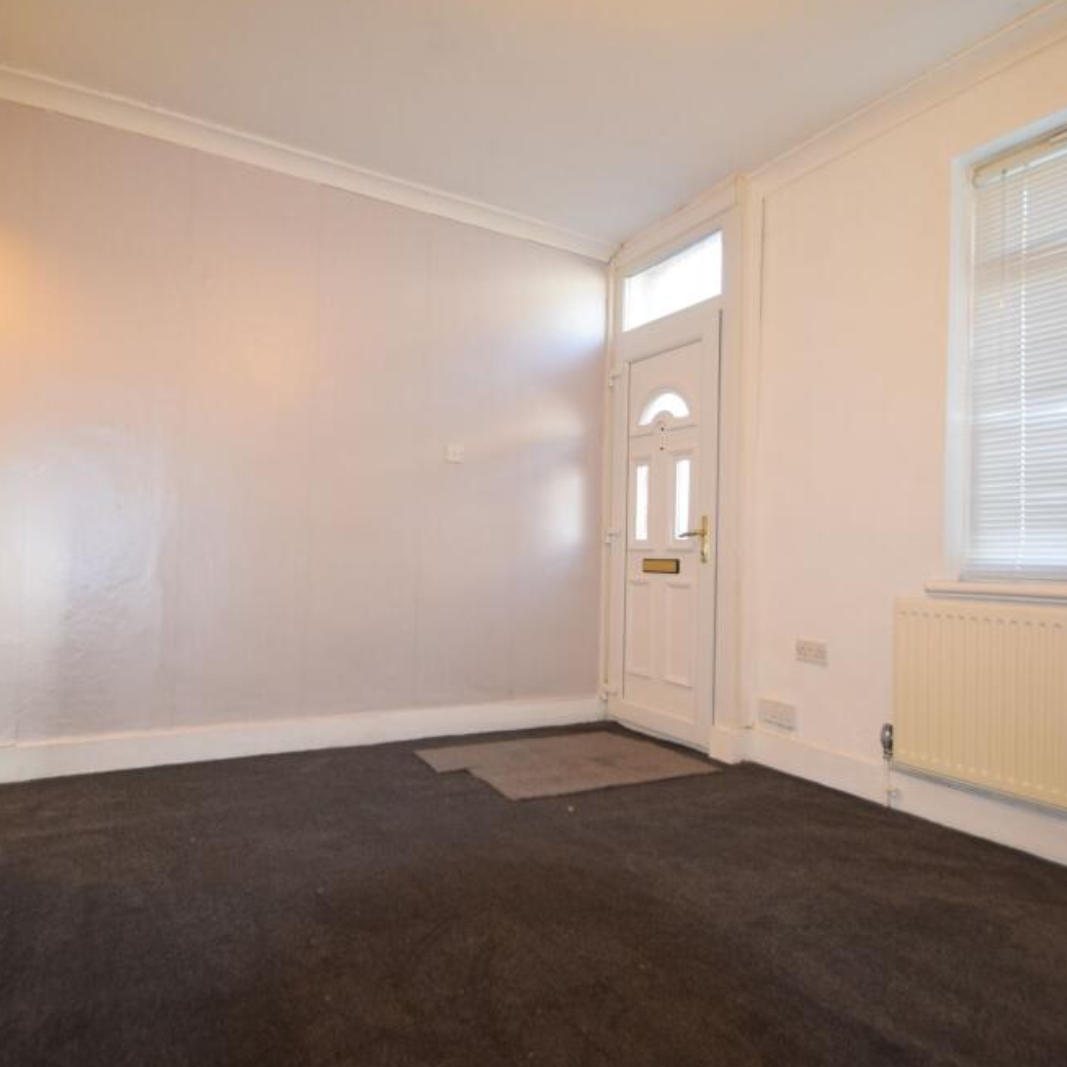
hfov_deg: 74.8
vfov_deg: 74.8
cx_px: 516
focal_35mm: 20
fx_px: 697
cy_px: 538
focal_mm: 10
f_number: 4.5
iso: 800
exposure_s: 1/80
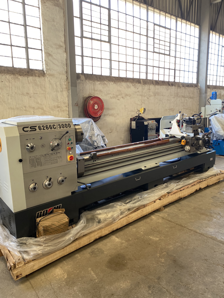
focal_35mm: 26
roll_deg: +0.9
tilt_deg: -10.6
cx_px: 112
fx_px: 224
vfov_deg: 67.3
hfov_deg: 53.1
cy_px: 149
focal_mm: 4.25
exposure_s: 1/121
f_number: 1.8
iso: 80
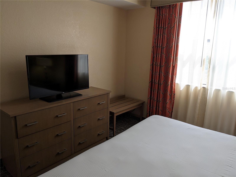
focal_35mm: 27
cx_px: 118
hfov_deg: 65.3
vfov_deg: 51.4
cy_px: 88
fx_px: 184
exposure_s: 1/133
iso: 34
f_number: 1.73
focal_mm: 4.38
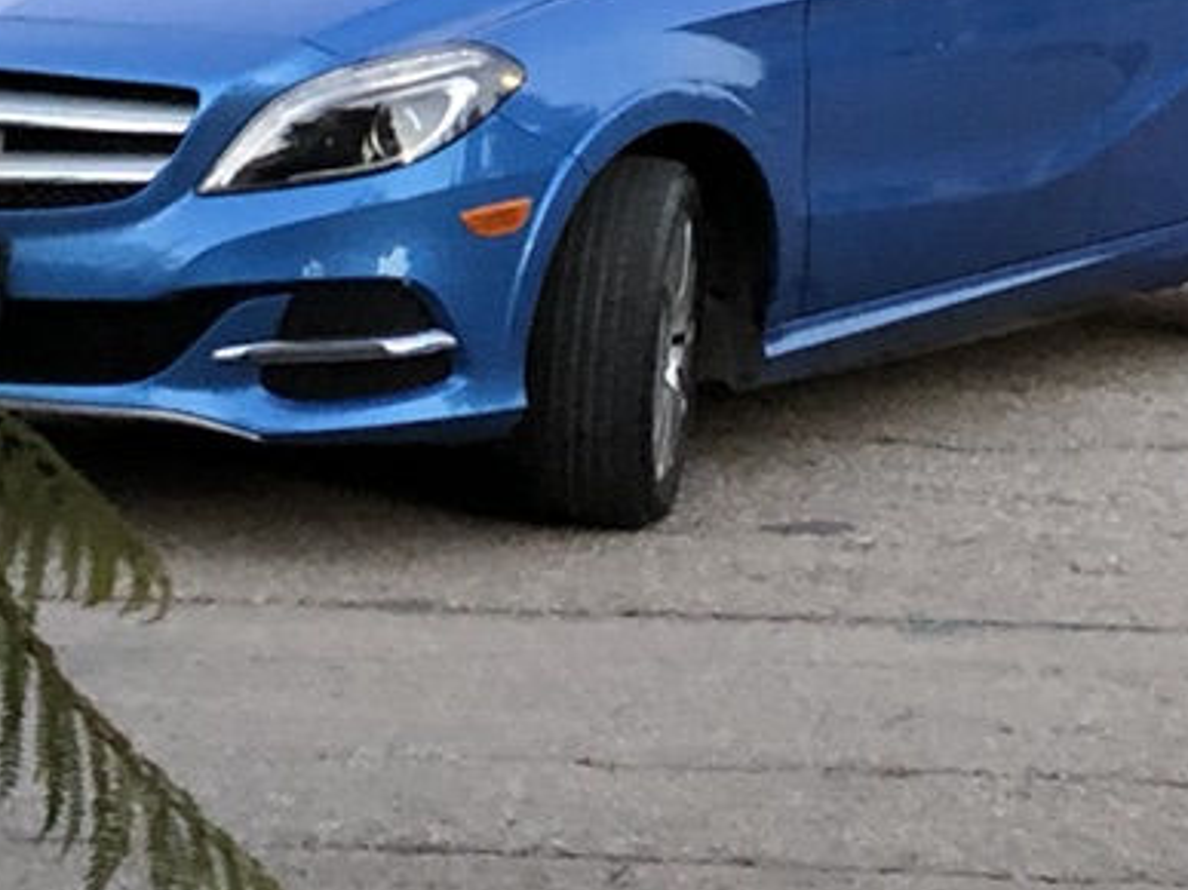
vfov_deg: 10.6
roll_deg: -3.5
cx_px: 639
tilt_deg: -2.4
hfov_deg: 14.2
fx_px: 4769
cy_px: 104
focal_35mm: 139
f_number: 1.8
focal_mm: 4
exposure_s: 1/7
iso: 100
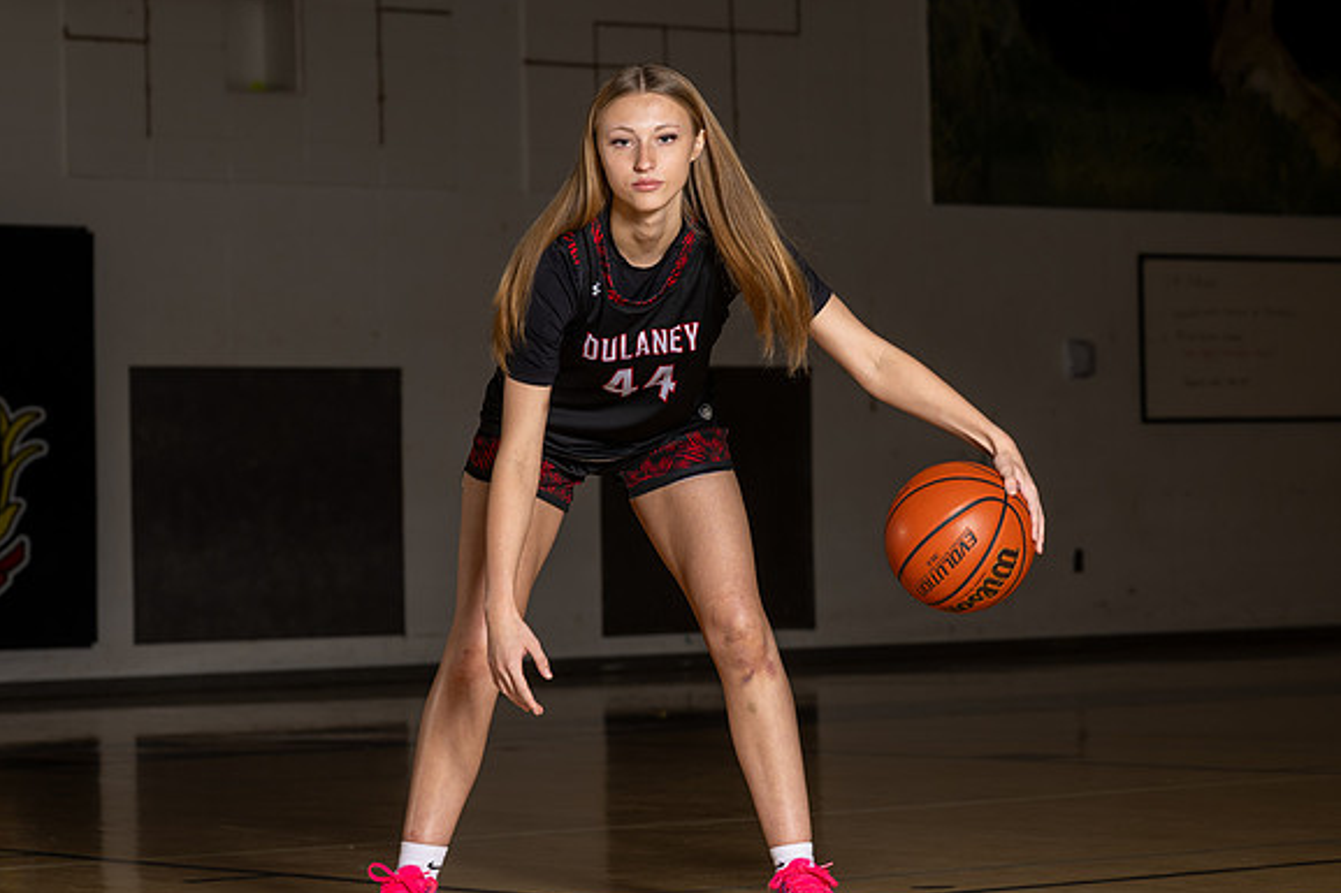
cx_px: 636
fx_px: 4543
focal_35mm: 122
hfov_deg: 16.8
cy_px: 409
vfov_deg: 11.2
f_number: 4.5
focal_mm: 73
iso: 80
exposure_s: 1/200
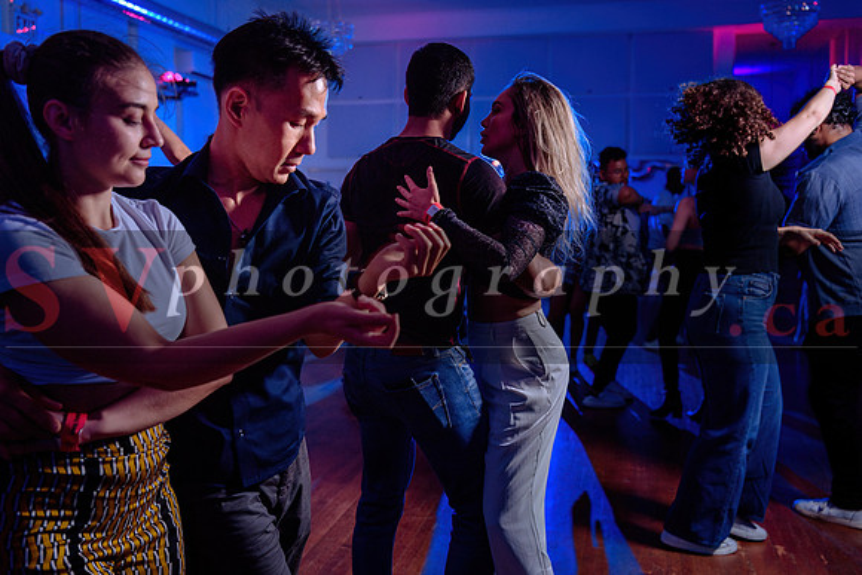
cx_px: 431
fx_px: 853
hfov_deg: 53.6
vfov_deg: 37.3
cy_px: 271
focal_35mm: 36
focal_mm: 32
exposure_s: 1/80
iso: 800
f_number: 3.2
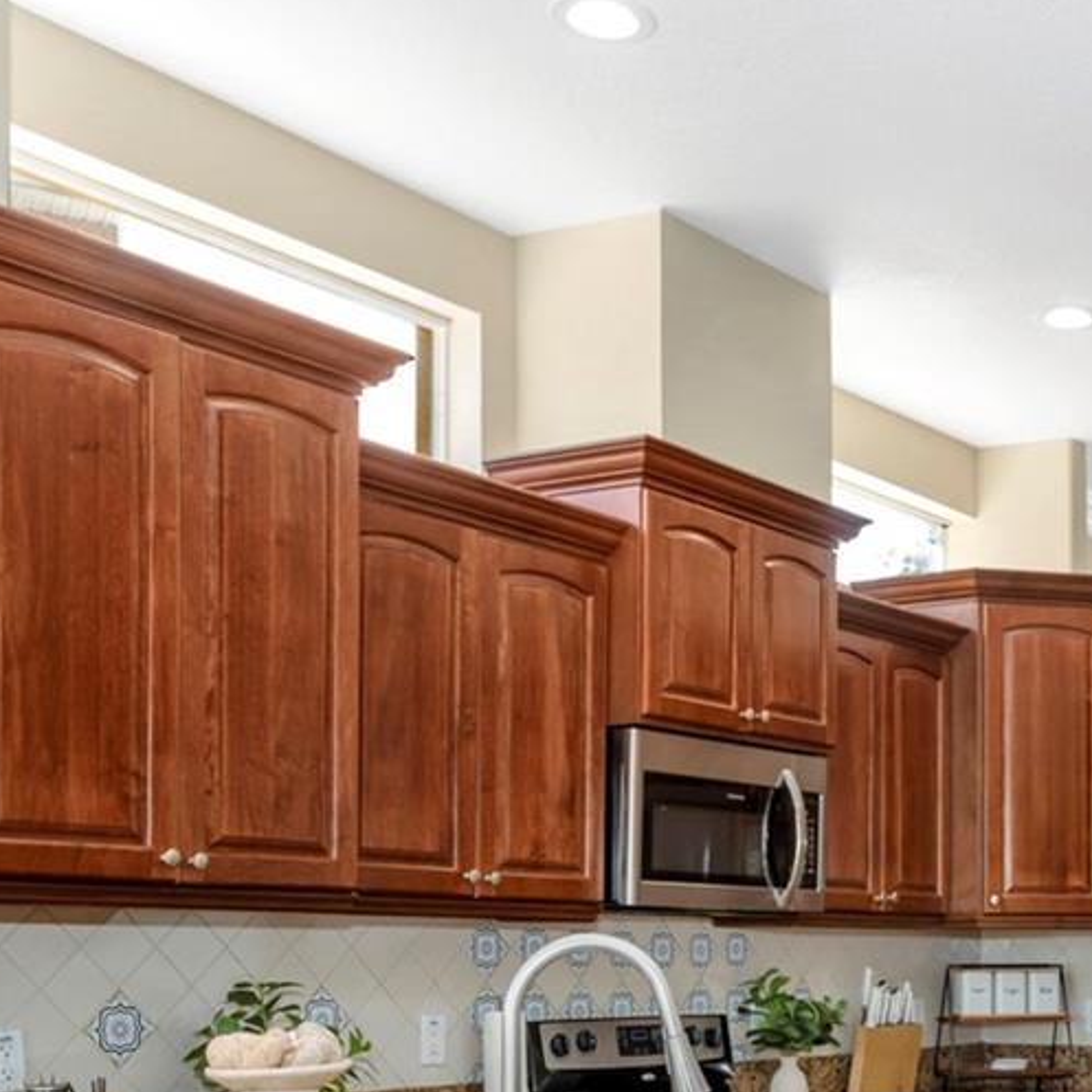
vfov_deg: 31.3
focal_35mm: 52
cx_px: 1055
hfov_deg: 30.8
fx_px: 1856
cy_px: 980
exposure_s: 1/60
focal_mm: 19
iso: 250
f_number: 6.7
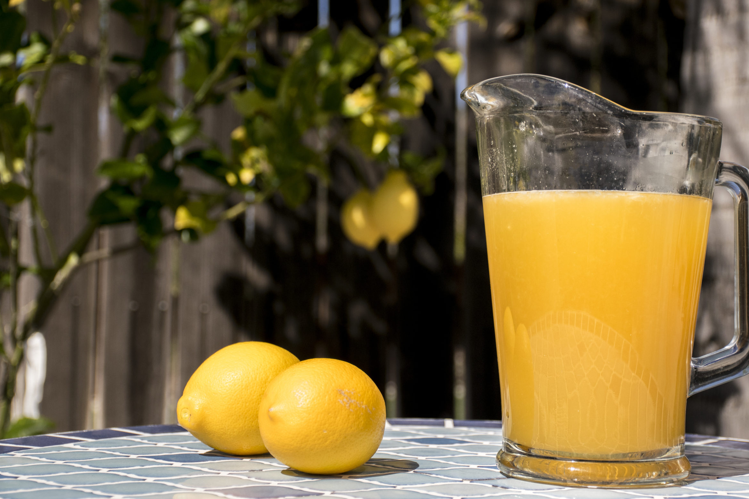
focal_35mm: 79
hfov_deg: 25.7
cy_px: 228
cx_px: 405
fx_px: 1644
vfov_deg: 17.3
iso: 200
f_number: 4.5
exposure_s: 1/2500
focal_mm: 48
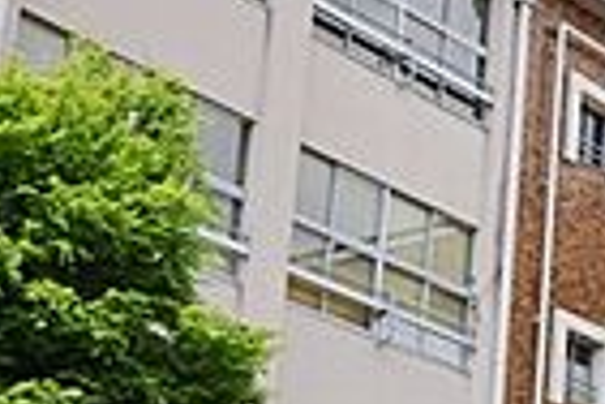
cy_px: 432
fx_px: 2033
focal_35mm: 121
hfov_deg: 16.0
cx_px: 798
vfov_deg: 11.2
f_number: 4.5
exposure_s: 1/1250
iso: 100
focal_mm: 20
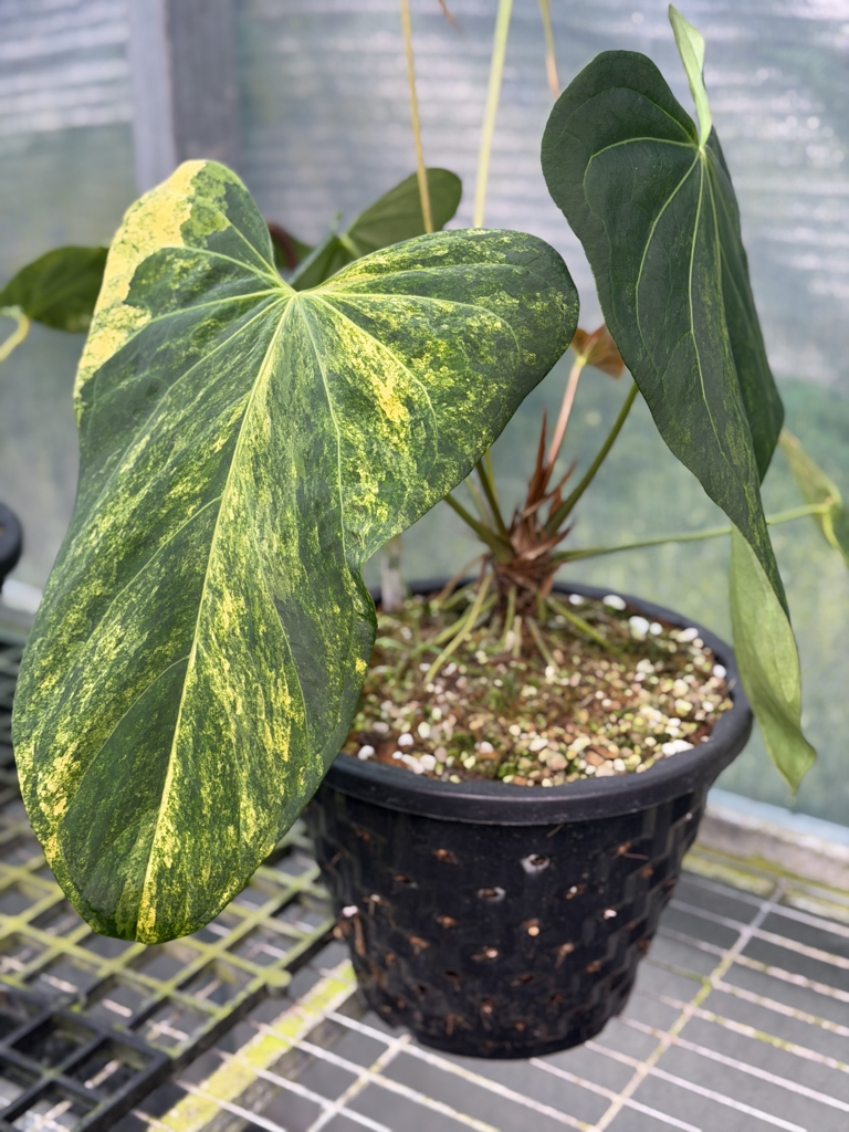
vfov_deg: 39.7
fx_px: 1570
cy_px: 566
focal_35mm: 48
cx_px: 424
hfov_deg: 30.3
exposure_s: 1/330
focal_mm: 6.76
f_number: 1.78
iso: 64
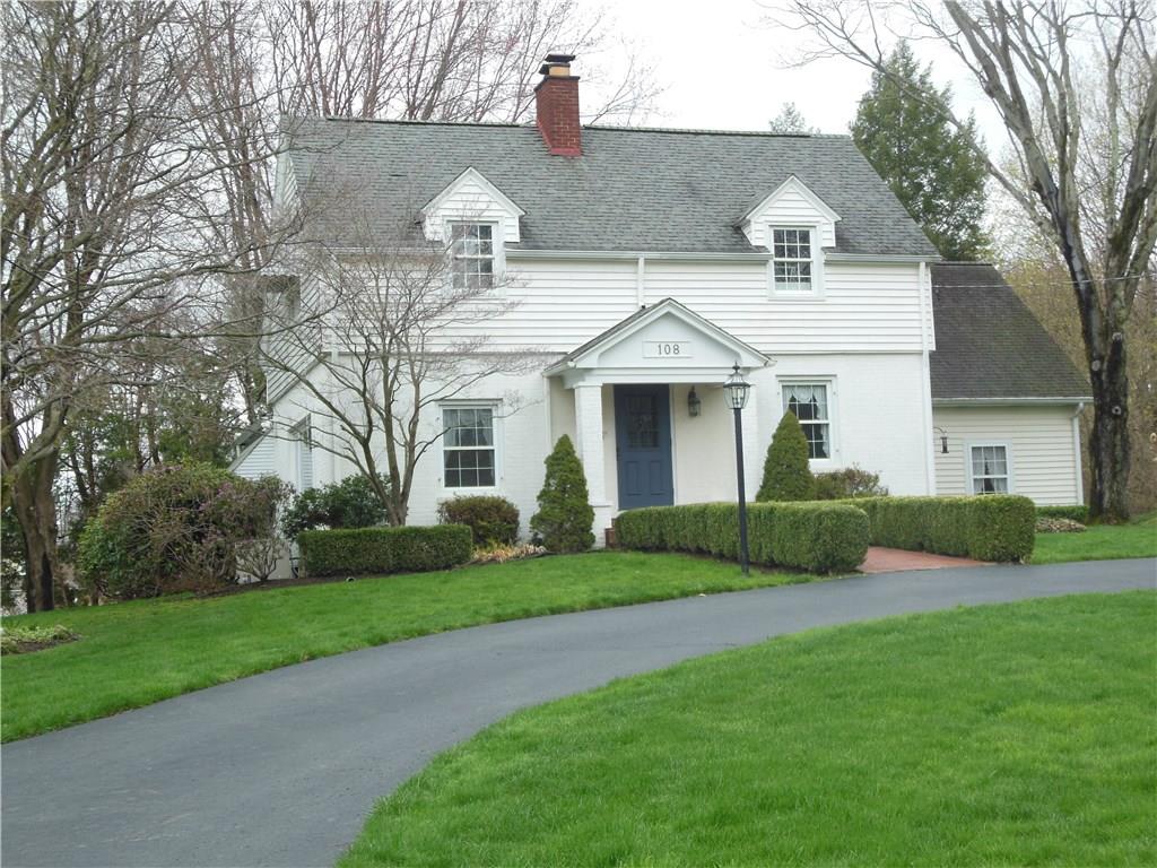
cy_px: 434
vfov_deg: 25.7
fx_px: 1905
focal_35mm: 57
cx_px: 578
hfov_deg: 33.8
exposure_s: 1/160
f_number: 4.1
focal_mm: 10.2
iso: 125
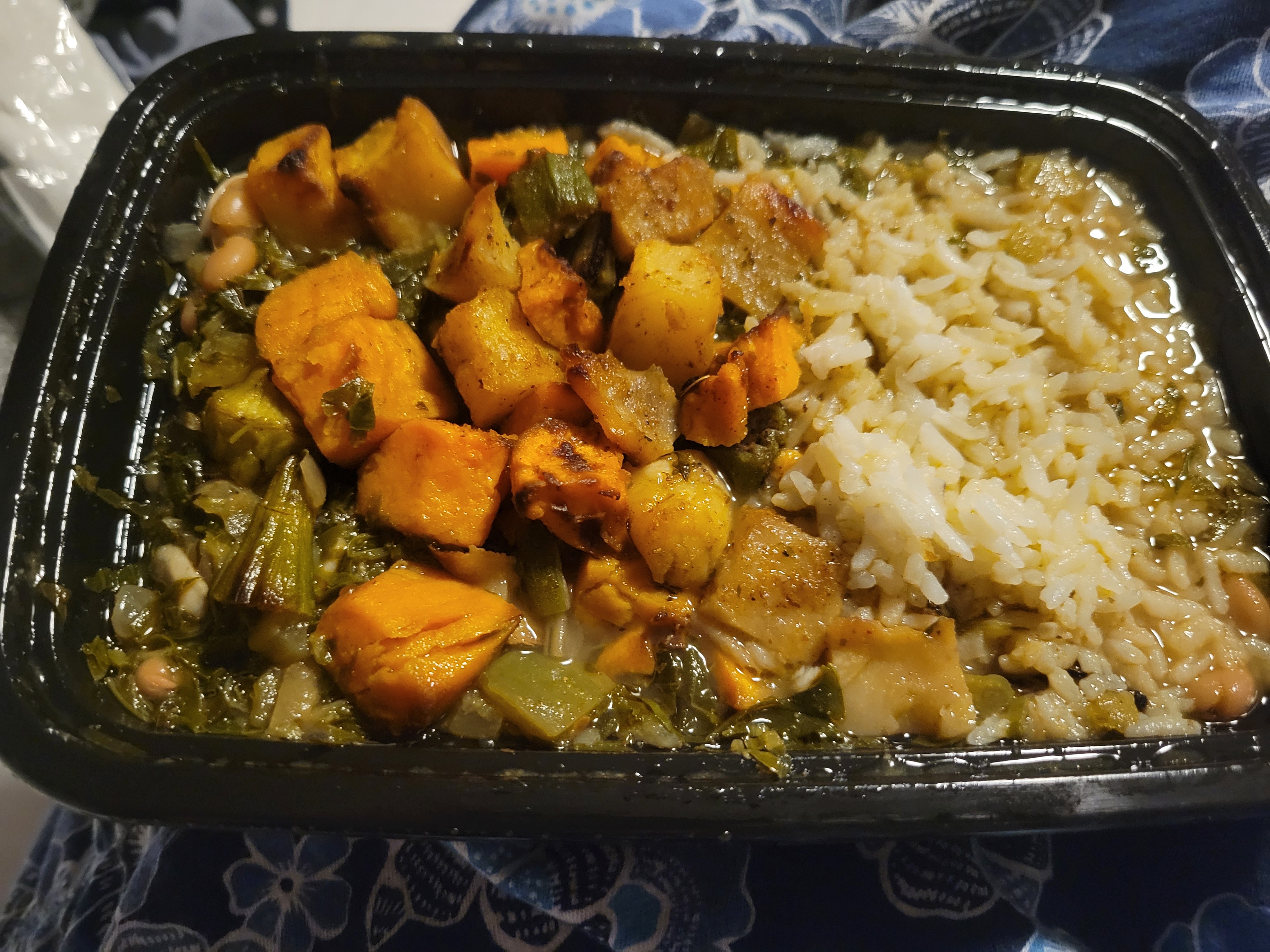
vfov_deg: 53.1
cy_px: 476
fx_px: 954
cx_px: 635
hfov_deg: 67.3
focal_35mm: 26
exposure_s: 1/24
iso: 800
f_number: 1.8
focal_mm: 5.4
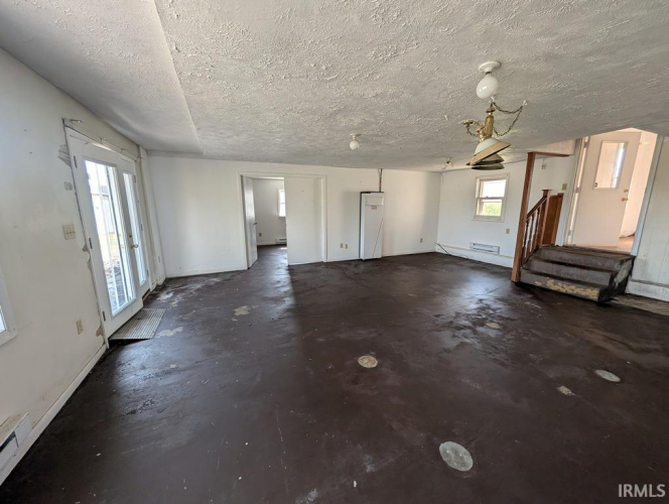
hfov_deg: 110.5
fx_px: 232
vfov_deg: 94.6
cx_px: 334
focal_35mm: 12
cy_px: 252
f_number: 1.7
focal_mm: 2.02
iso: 82
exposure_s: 1/173
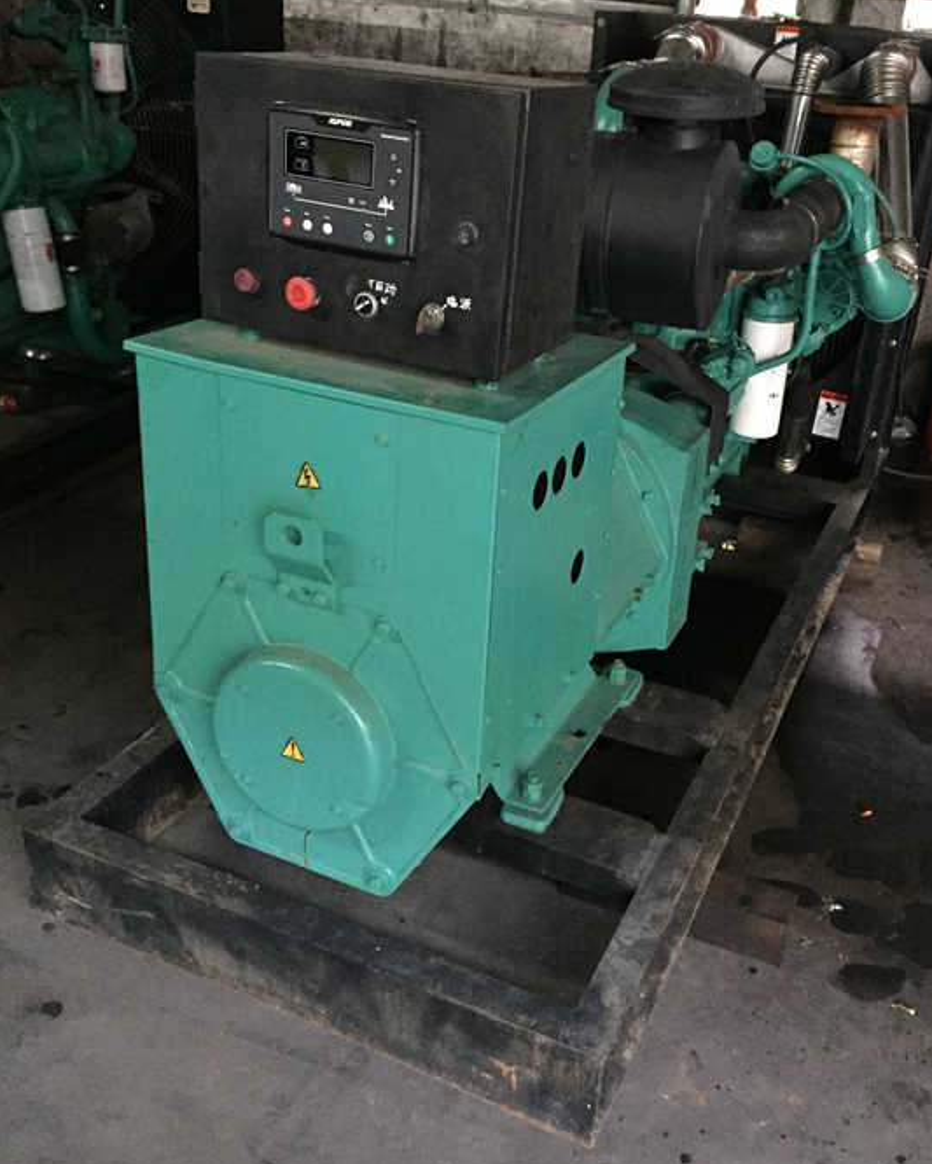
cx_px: 521
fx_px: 1172
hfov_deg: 43.3
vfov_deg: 52.7
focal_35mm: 34
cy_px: 517
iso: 800
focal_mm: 4.15
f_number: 2.2
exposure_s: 1/17
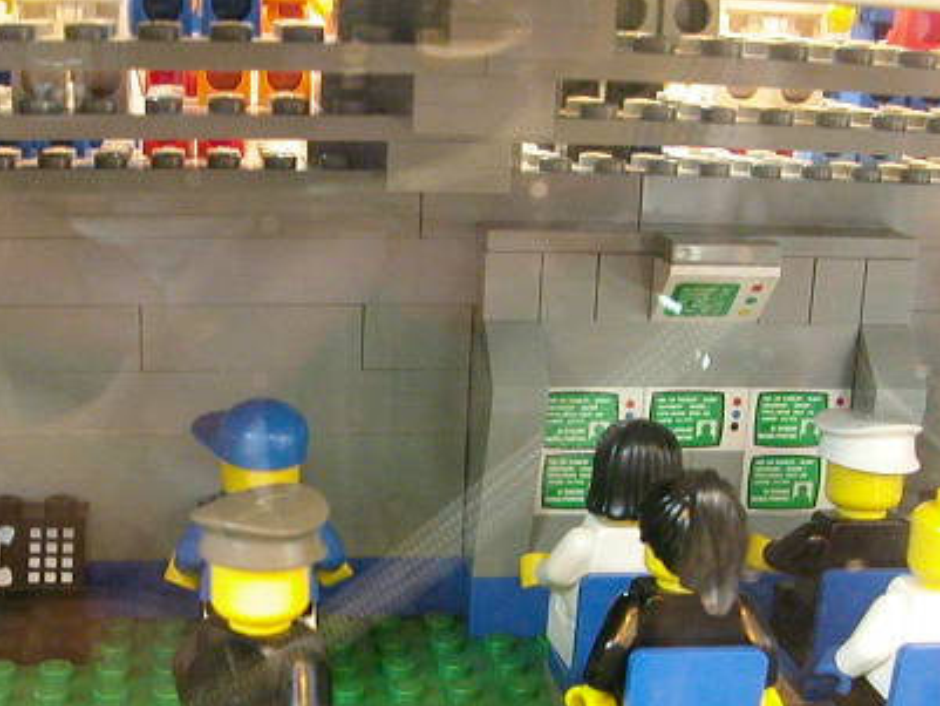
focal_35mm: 59
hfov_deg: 32.5
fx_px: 1603
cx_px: 326
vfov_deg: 24.6
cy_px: 502
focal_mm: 5.6
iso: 400
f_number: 2.7
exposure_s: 1/17.2
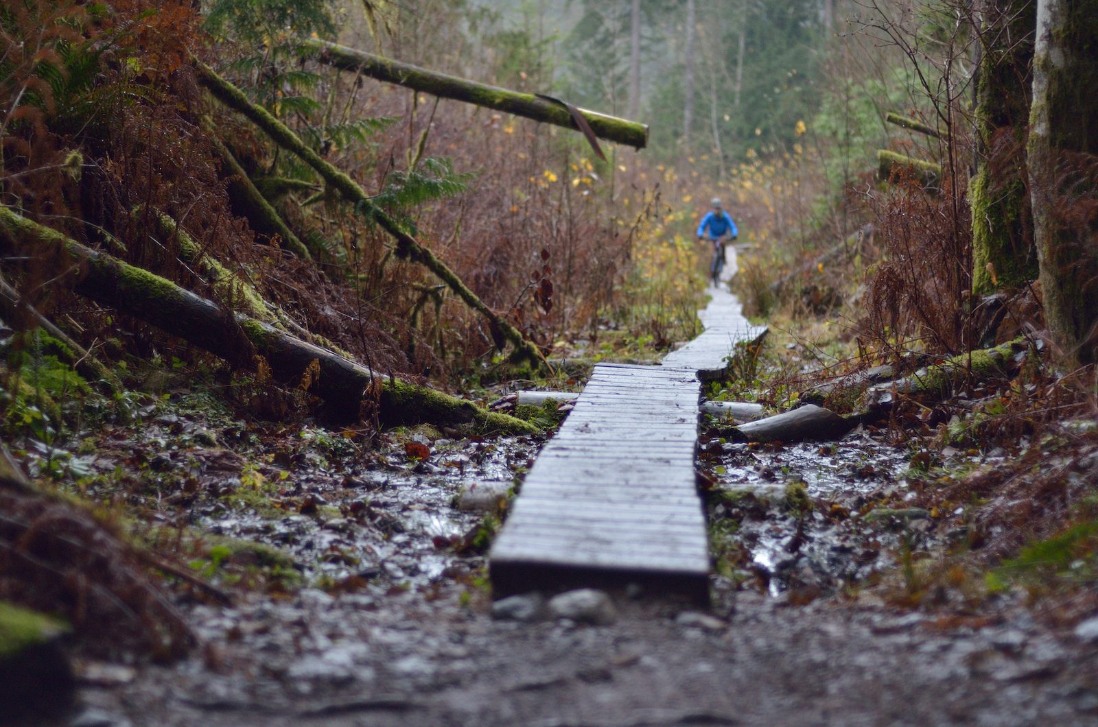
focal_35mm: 75
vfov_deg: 18.1
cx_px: 549
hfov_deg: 27.0
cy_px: 364
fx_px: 2283
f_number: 1.8
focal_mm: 50
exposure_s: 1/320
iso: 800
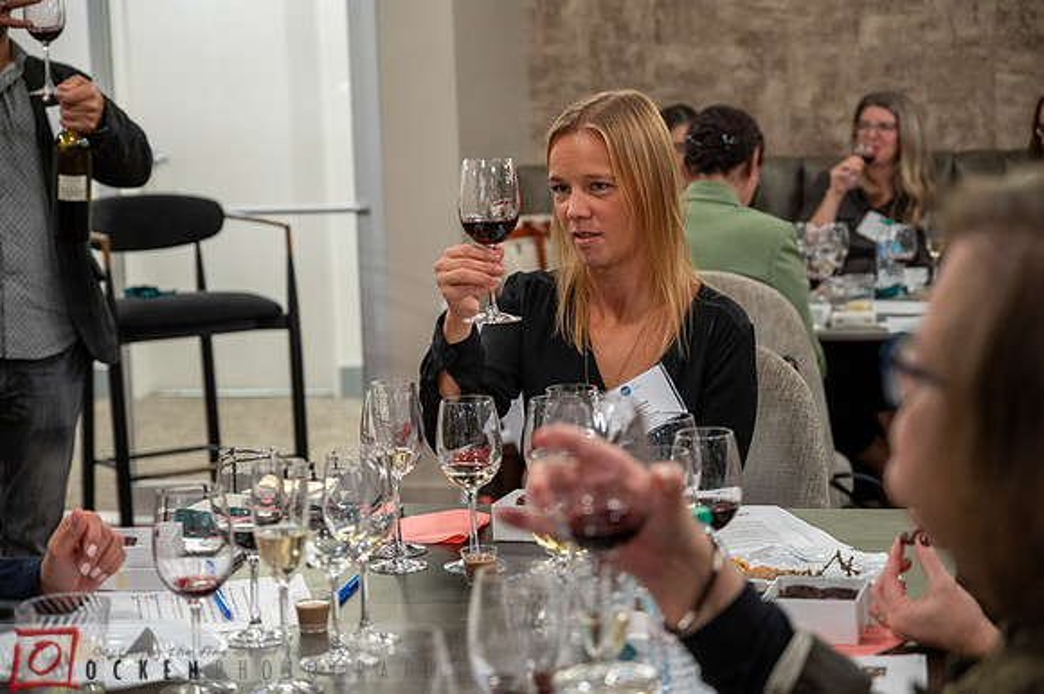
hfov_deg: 28.9
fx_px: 2029
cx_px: 522
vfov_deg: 19.4
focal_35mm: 70
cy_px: 347
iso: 2000
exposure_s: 1/80
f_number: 4
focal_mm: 70
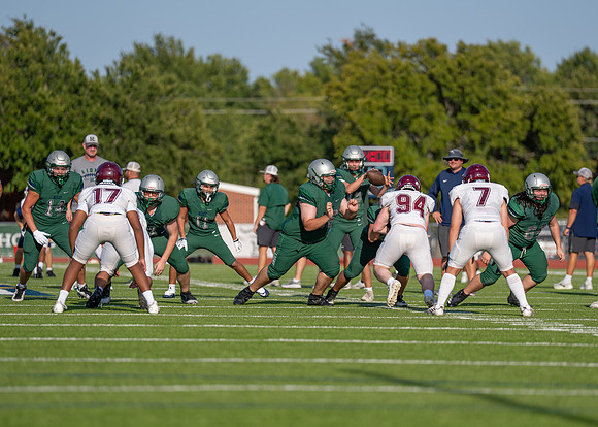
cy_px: 229
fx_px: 4347
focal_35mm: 256
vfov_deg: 5.6
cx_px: 328
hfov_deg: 7.9
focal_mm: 200
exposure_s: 1/3200
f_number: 2.8
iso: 160
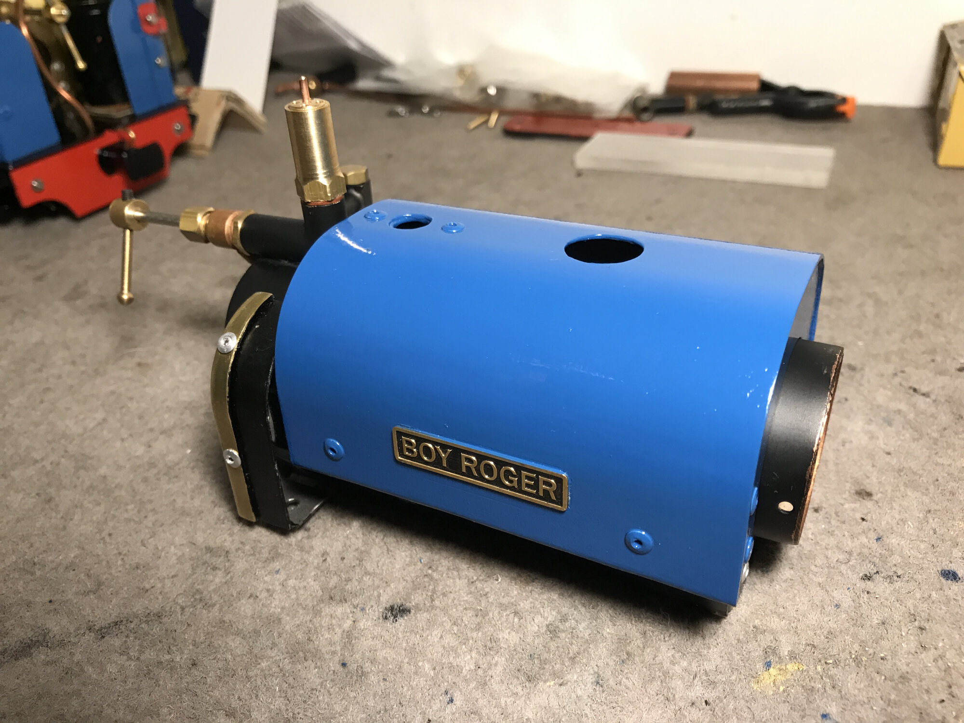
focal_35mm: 28
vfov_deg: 49.7
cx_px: 482
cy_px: 362
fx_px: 780
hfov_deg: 63.4
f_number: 1.8
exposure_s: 1/33
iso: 40
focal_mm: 3.99
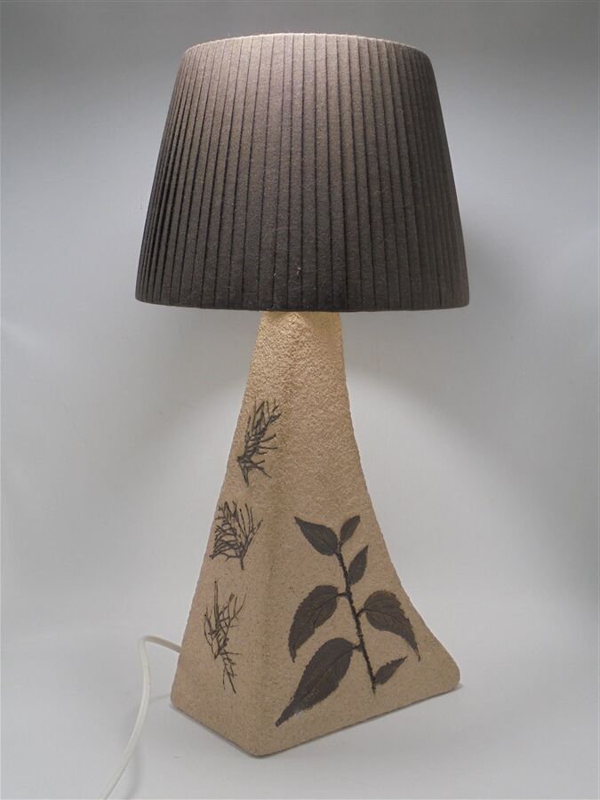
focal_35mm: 38
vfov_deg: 49.0
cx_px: 300
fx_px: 878
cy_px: 400
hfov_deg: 37.7
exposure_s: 1/60
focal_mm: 6.9
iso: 100
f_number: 4.2
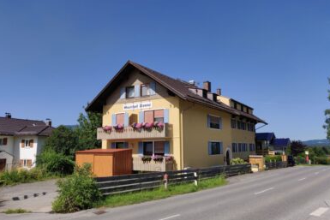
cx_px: 168
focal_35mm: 27
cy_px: 115
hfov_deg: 67.4
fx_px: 248
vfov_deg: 48.0
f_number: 1.7
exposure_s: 1/2371
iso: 100
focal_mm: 4.25
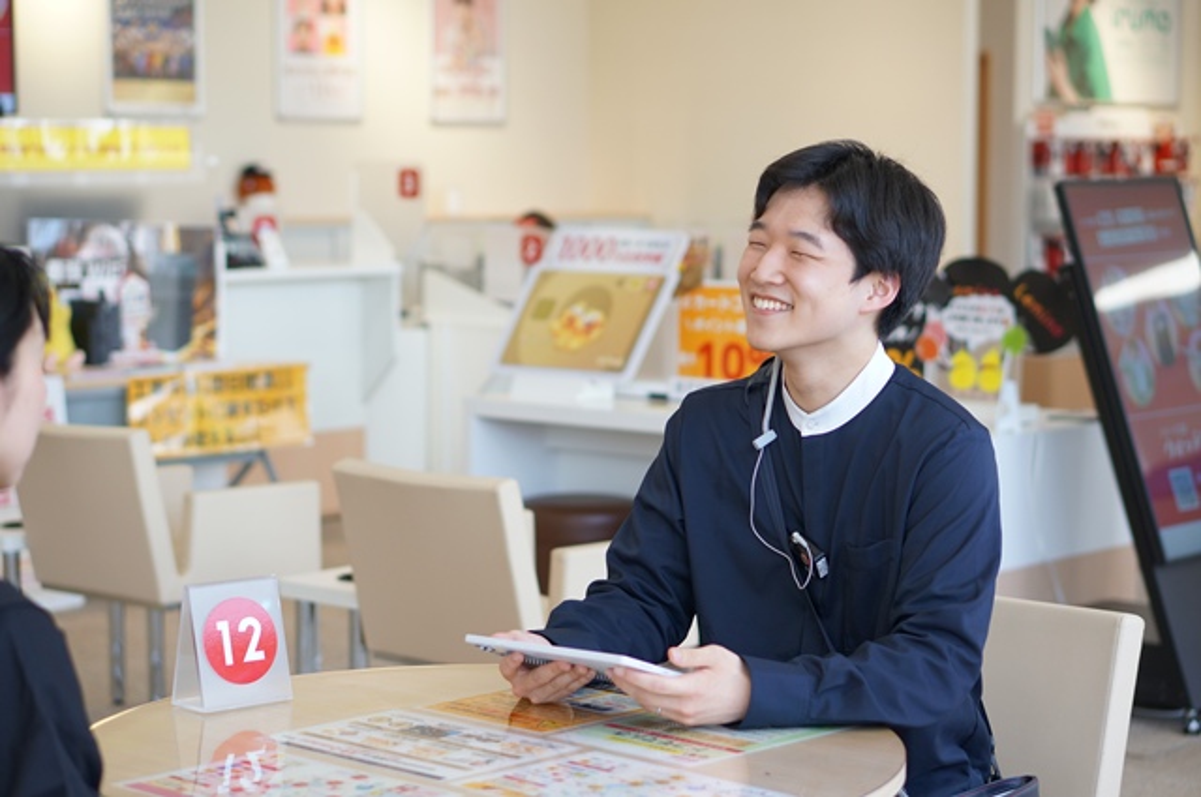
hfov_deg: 27.0
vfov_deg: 18.1
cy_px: 398
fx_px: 2499
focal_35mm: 75
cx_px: 600
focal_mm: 50
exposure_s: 1/160
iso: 160
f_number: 2.2
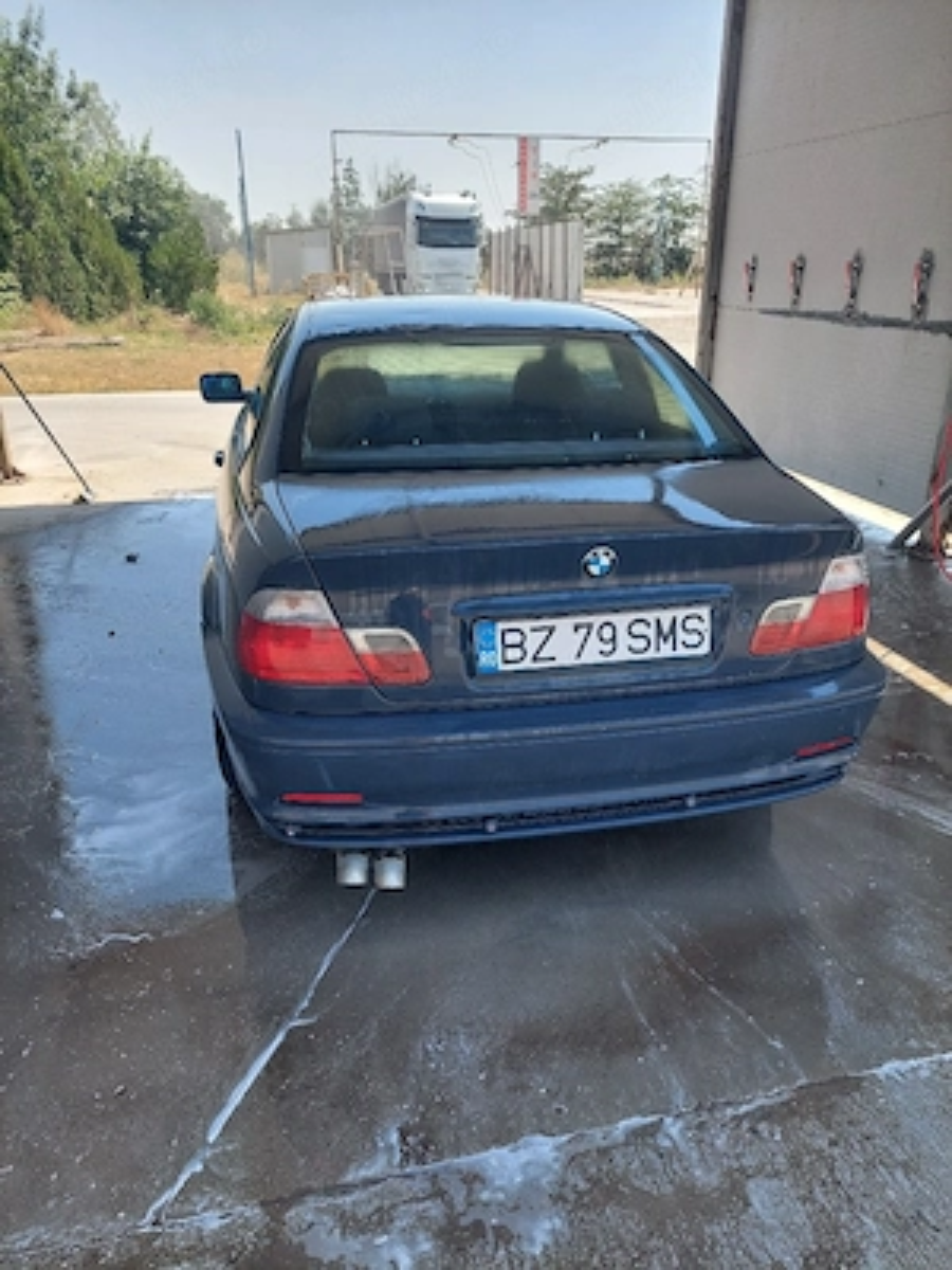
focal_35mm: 24
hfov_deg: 56.8
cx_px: 476
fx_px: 880
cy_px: 635
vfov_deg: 71.6
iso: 40
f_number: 1.8
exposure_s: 1/526
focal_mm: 5.23
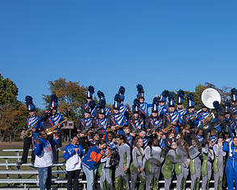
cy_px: 150
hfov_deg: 29.4
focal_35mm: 58
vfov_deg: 25.8
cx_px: 260
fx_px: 407
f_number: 6.3
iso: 64
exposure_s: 1/500
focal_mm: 25
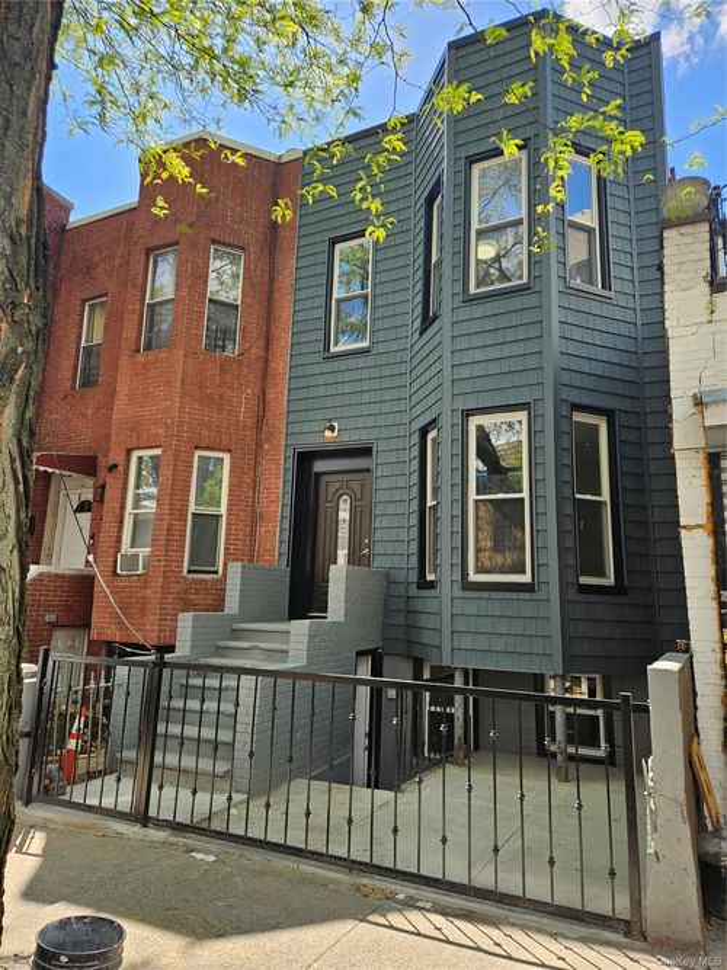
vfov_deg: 73.9
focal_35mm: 23
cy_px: 485
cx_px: 364
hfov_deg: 58.9
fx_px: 644
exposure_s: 1/533
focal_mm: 5.4
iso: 25
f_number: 1.8
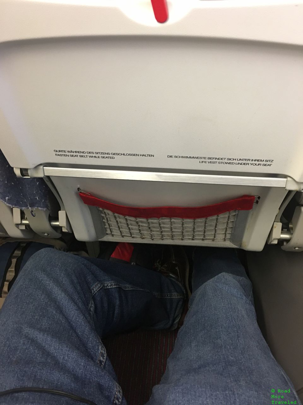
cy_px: 202
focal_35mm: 29
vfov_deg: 61.7
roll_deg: +2.9
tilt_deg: -39.9
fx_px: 338
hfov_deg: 48.2
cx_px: 152
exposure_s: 1/8
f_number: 2.2
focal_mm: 4.15
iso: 100
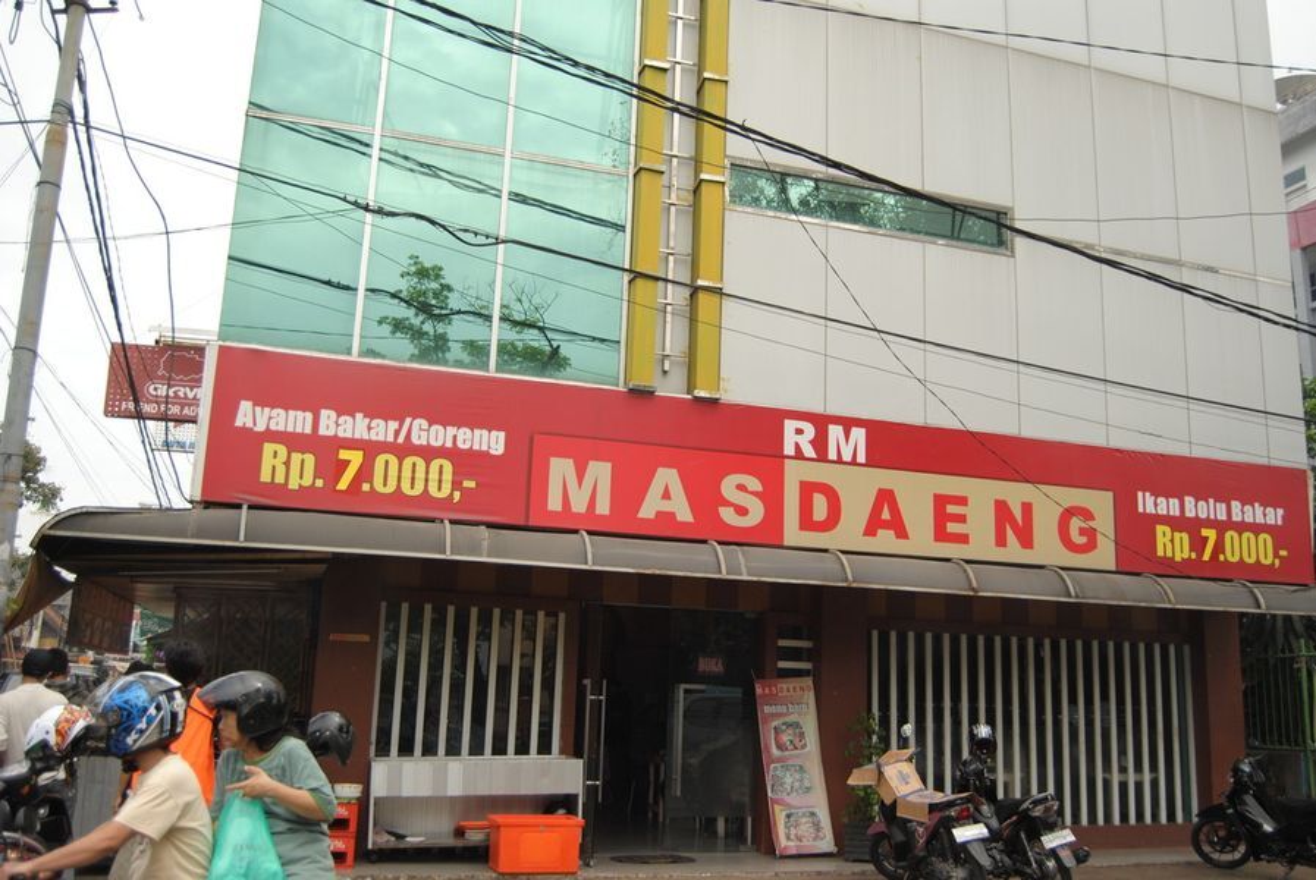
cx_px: 658
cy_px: 440
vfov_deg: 40.1
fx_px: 1207
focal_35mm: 33
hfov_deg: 57.2
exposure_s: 1/1250
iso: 200
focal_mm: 22
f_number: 4
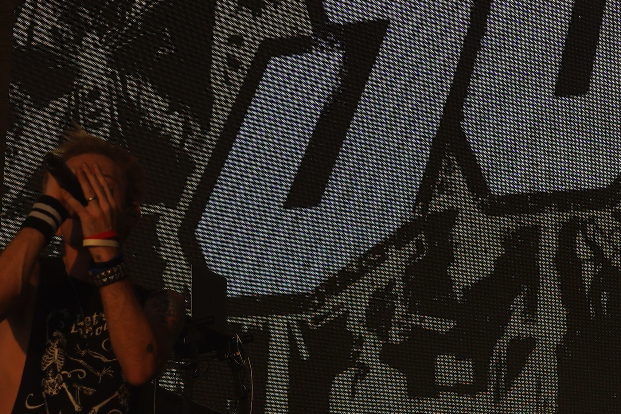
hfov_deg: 12.7
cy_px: 196
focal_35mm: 162
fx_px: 2794
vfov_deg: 8.5
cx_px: 172
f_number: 8
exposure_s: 1/800
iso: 100
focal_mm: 46
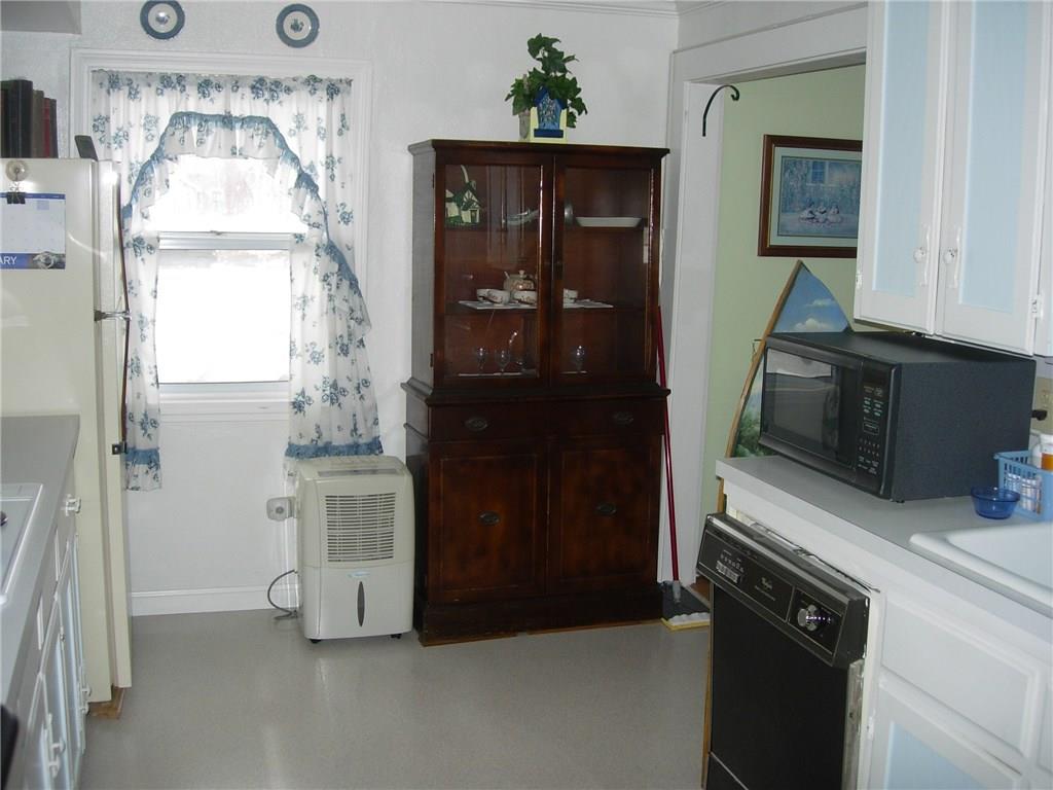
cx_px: 526
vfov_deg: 37.7
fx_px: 1156
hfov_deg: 49.0
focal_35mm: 38
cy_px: 395
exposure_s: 1/64
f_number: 2.8
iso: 79
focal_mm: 7.8
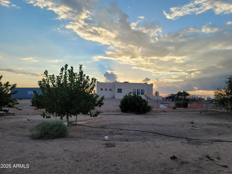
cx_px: 116
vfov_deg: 54.9
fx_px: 168
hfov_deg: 69.4
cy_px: 87
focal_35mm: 25
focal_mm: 7
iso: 20
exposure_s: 1/364
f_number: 1.8
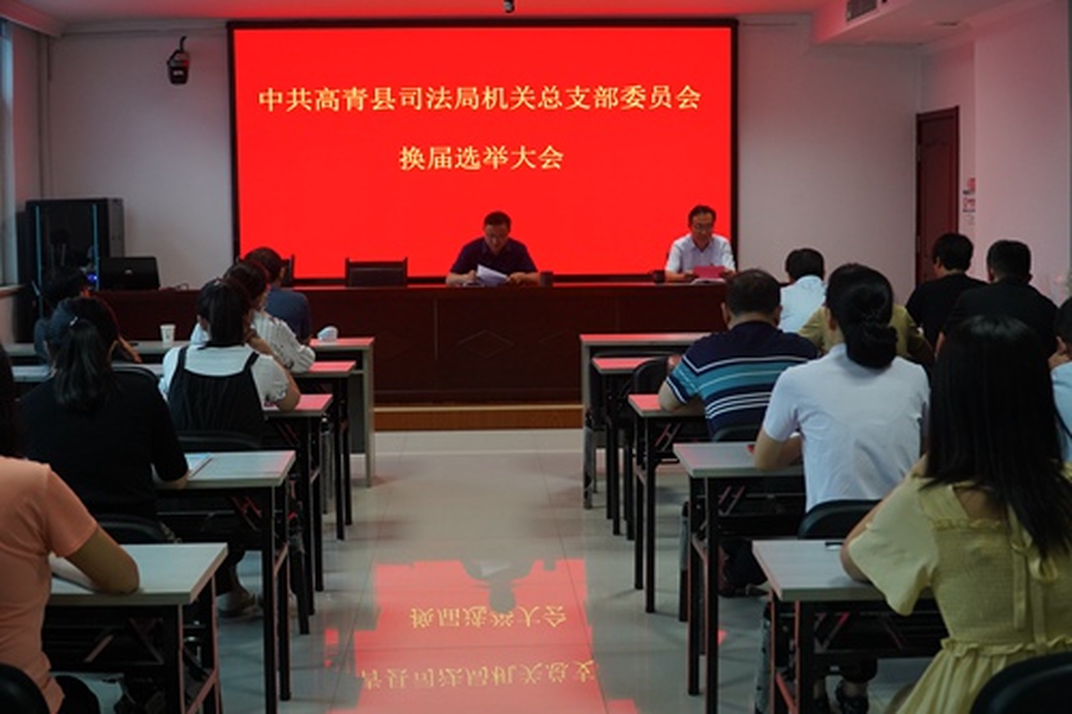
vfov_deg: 31.9
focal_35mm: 42
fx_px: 1250
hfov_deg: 46.4
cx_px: 536
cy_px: 357
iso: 2000
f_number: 4
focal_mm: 28
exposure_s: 1/160
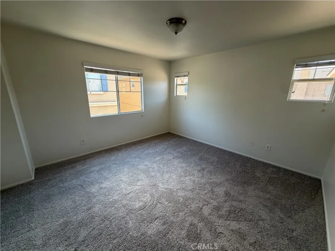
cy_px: 126
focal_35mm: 14
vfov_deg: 85.7
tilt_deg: -14.3
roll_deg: -0.1
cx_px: 168
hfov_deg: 102.1
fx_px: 135
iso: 100
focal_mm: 2.22
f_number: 2.2
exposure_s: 1/120
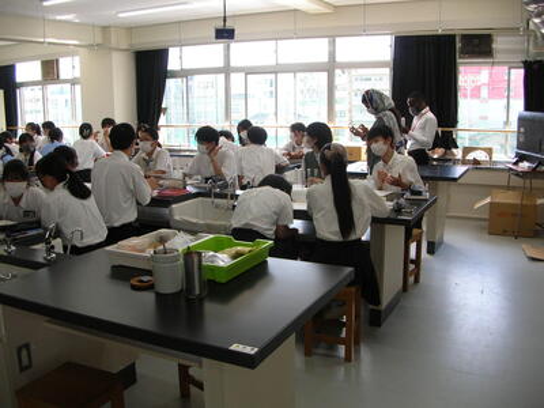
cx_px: 272
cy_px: 204
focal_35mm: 35
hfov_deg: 52.6
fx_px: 550
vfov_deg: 40.7
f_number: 2.8
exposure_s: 1/77.2
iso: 50
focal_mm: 5.8
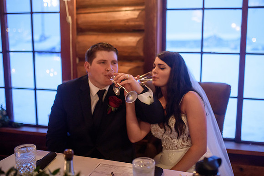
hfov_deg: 49.9
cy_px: 79
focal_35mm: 39
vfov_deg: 34.5
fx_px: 283
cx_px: 145
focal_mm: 35
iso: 2000
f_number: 1.8
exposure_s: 1/250
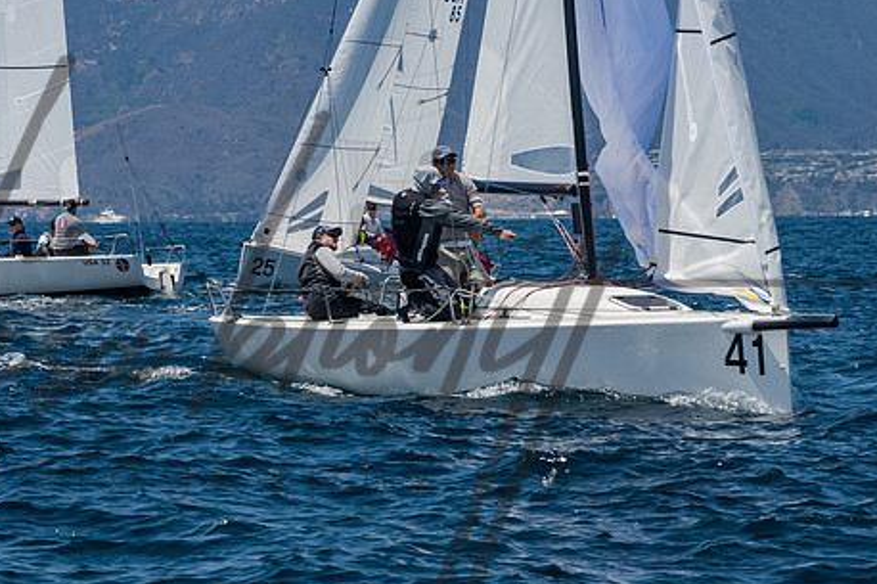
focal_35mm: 304
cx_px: 349
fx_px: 7403
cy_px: 327
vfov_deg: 4.5
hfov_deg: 6.8
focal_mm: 160
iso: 640
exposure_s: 1/1000
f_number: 14
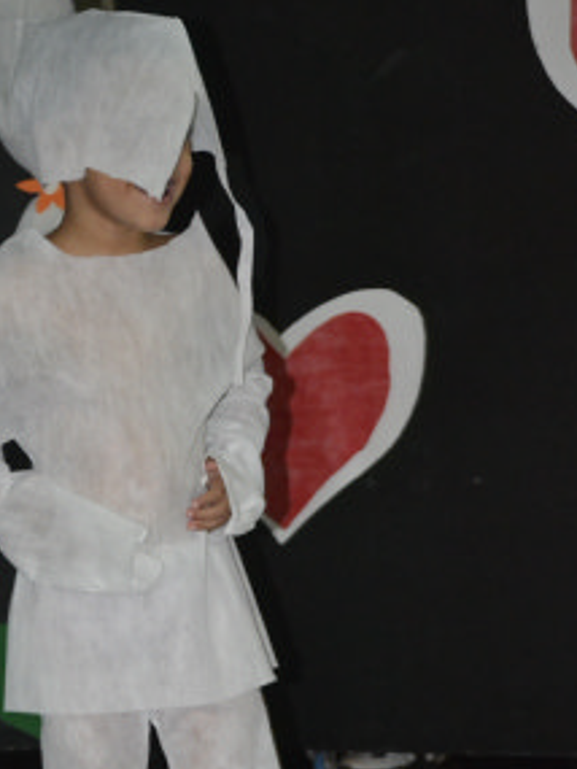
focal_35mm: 157
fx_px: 3487
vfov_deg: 12.6
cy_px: 540
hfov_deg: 9.5
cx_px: 225
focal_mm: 62
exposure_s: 1/60
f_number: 5
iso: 3200
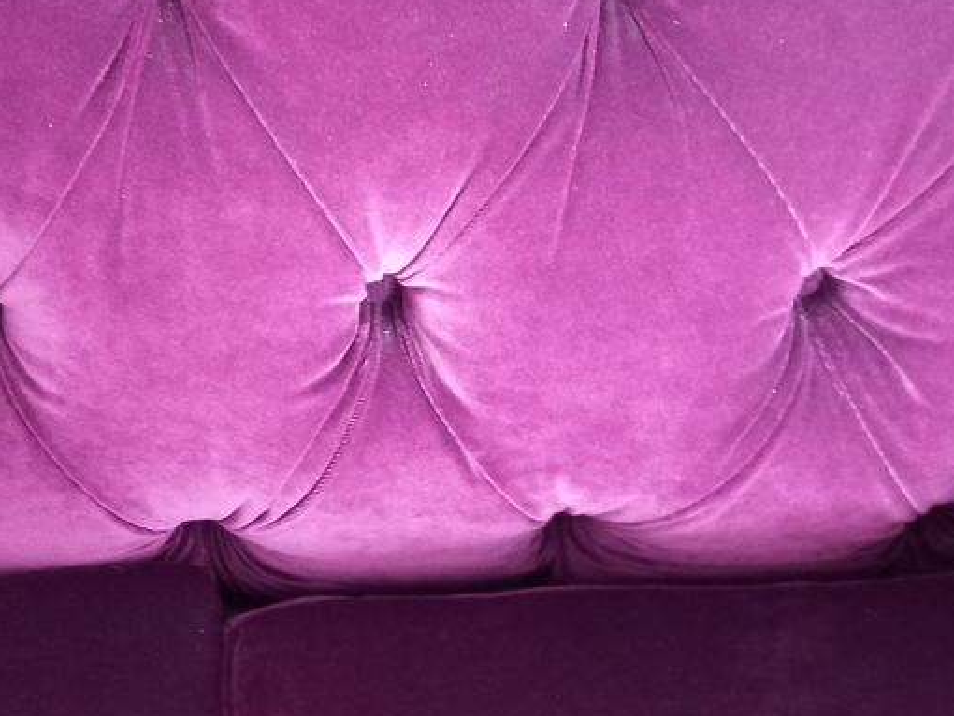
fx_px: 1351
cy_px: 140
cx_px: 241
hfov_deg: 37.9
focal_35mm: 49
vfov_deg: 29.0
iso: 1000
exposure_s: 1/16.7
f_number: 2
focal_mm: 4.6
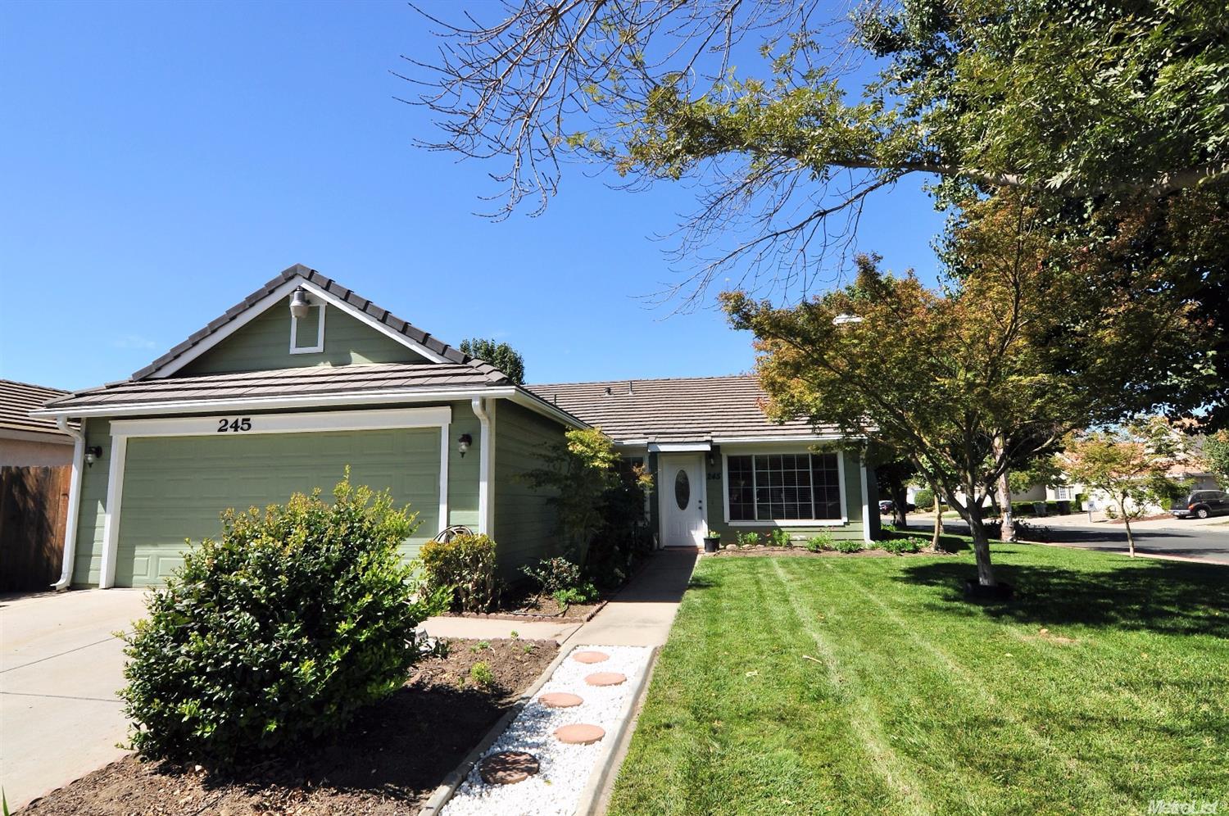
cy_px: 408
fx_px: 614
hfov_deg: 90.1
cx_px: 614
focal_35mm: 18
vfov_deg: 67.2
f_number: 10
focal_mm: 12
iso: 200
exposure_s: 1/320
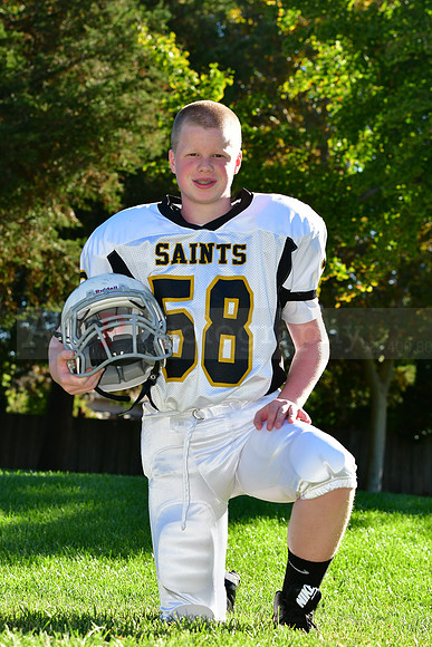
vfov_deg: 19.5
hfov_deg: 13.0
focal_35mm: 105
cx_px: 216
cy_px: 324
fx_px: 1889
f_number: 6.3
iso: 400
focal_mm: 70
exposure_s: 1/640
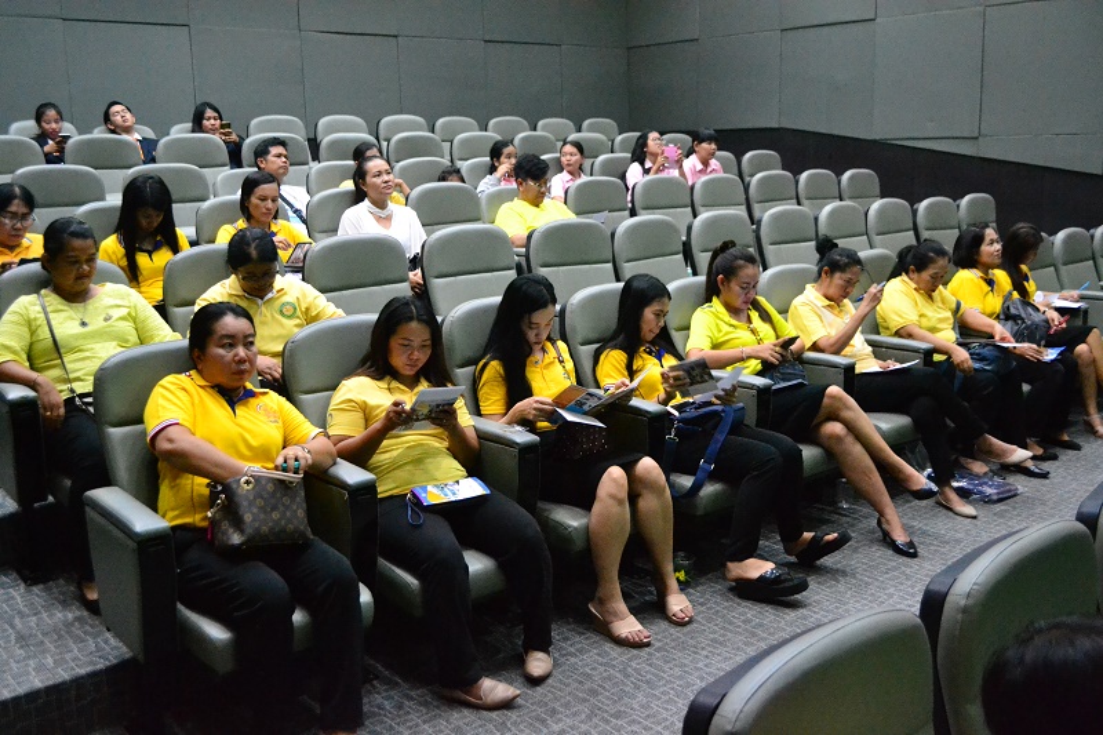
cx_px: 552
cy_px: 368
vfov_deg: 40.0
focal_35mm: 33
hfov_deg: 57.2
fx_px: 1011
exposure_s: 1/60
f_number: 4
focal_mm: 22
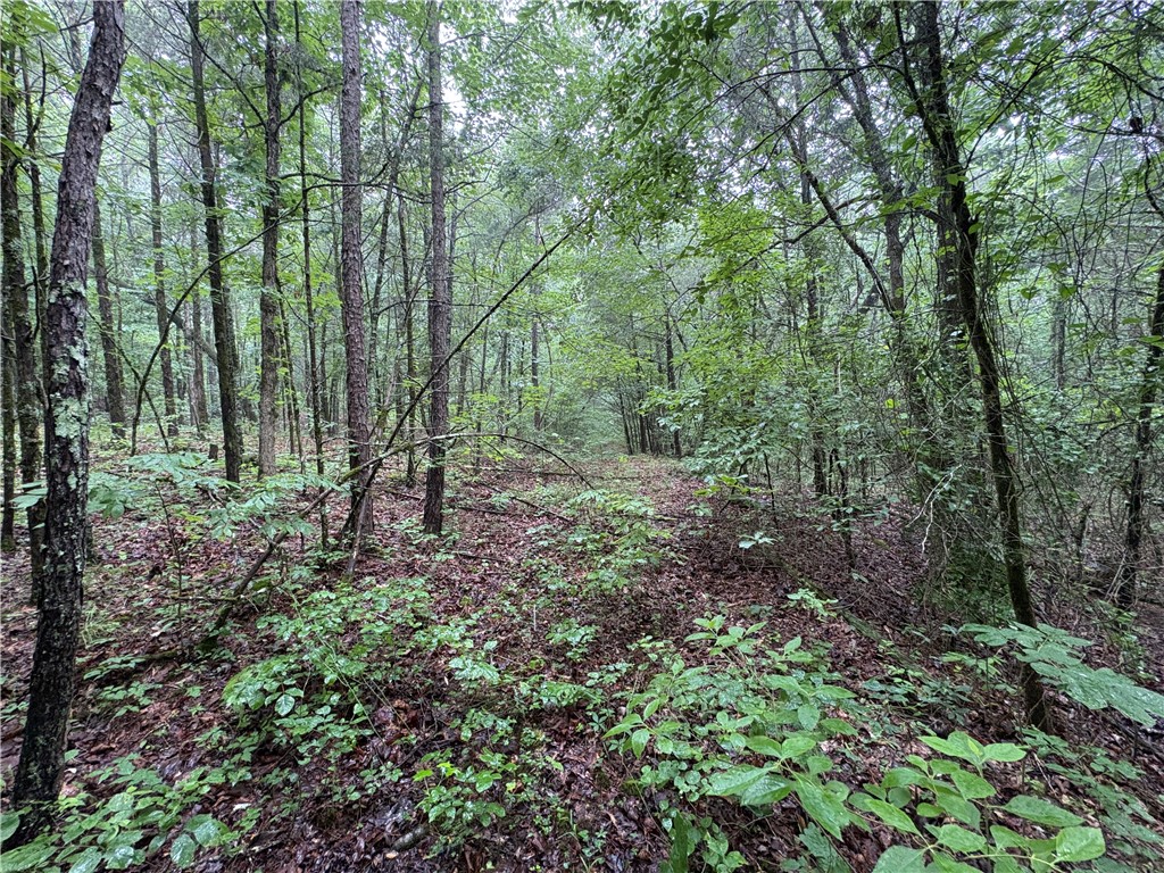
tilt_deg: -1.6
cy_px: 436
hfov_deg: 102.1
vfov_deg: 85.7
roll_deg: +2.7
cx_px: 582
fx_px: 471
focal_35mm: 14
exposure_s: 1/64
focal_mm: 2.22
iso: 200
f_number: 2.2
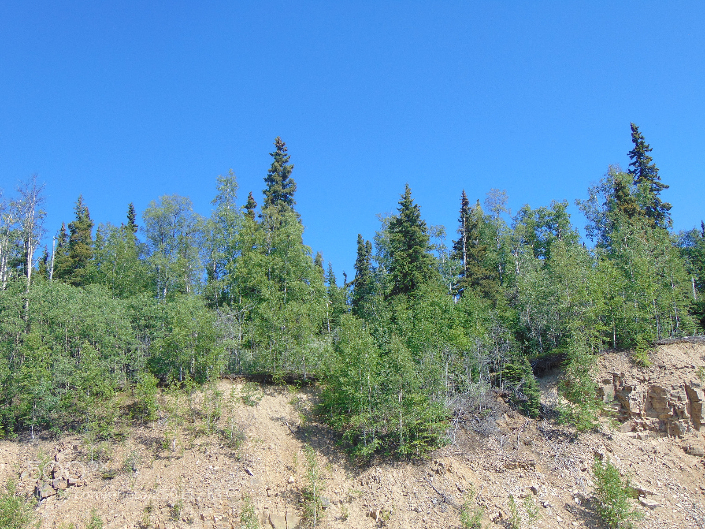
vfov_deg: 34.3
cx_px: 352
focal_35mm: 42
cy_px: 264
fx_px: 855
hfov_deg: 44.8
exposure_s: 1/640
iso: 80
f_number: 3.3
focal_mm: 7.6
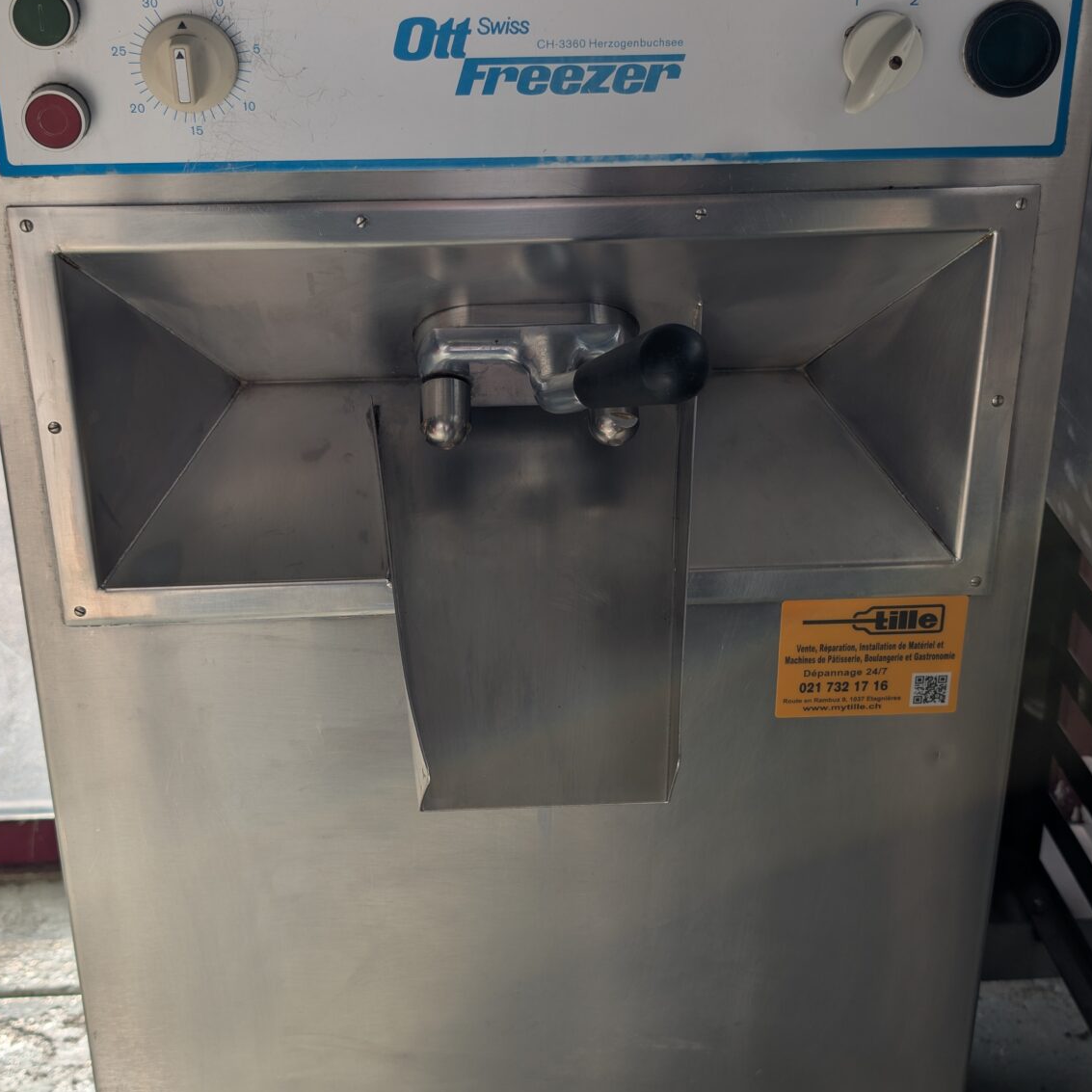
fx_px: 1713
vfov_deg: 35.3
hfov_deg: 35.4
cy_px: 496
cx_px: 551
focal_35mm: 48
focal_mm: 6.9
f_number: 1.68
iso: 21
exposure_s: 1/700
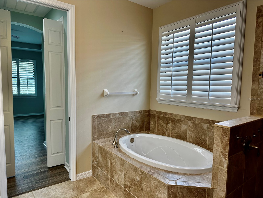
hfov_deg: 71.6
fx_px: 182
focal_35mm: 24
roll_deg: -1.2
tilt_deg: -4.7
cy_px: 99
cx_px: 132
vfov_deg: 56.8
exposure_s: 1/120
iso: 80
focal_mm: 6.86
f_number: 1.78
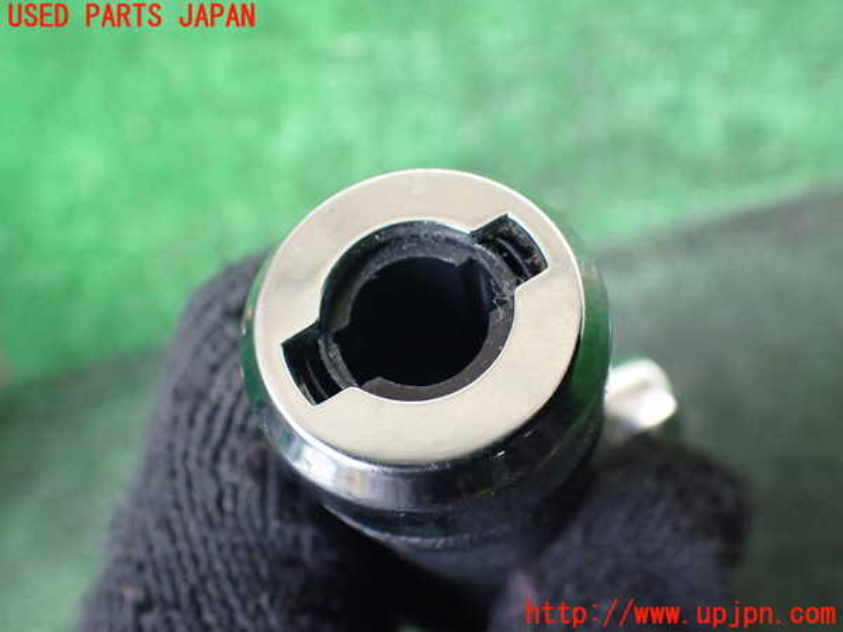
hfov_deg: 60.0
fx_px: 731
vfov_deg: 46.8
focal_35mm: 30
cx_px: 422
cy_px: 316
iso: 500
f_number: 2.3
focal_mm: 5.4
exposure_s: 1/125
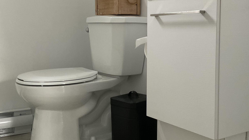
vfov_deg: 24.8
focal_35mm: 48
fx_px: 317
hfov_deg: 42.9
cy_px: 49
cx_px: 126
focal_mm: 3
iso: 80
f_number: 1.8
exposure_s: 1/60
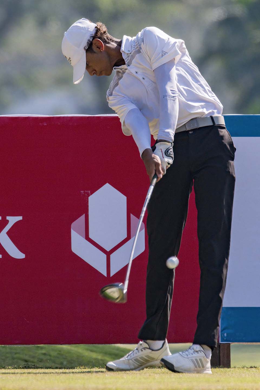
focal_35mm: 652
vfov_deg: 3.2
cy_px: 195
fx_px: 7064
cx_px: 130
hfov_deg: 2.1
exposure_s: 1/2000
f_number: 8
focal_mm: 650
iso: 450
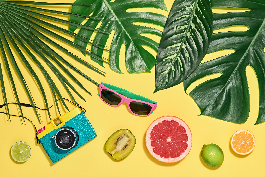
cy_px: 88
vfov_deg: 14.4
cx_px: 132
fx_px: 699
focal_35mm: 95
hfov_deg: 21.5
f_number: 14
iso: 100
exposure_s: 1/250
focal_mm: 95
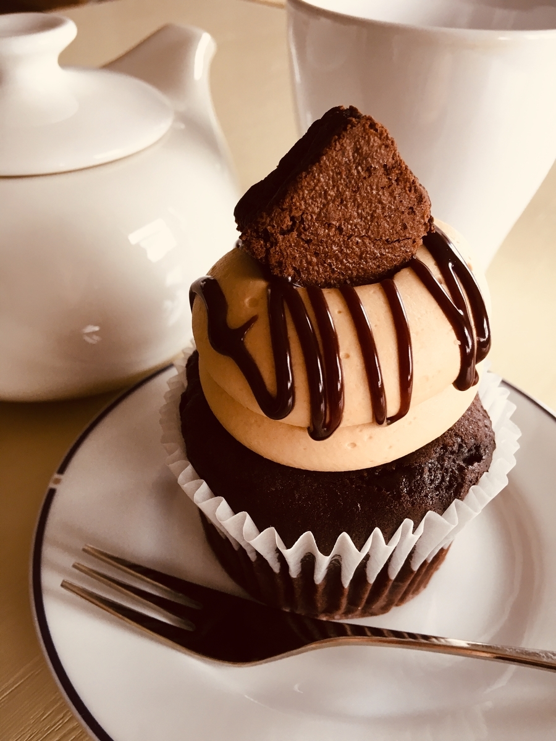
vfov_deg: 61.7
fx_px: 621
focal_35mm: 29
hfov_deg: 48.2
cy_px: 370
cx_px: 278
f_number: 2.2
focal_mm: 4.15
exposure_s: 1/30
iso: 32
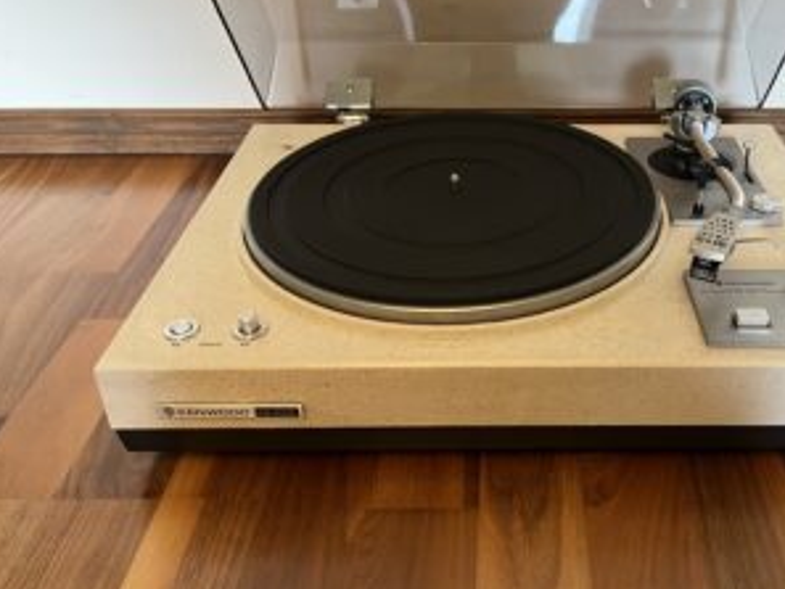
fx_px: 794
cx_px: 513
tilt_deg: -32.2
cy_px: 256
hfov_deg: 51.8
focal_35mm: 35
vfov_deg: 40.6
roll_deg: +0.0
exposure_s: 1/50
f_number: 1.6
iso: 320
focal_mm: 5.1
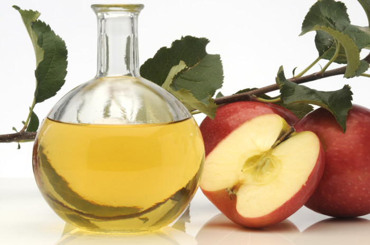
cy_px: 122
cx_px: 185
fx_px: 1616
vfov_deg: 8.7
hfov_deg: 13.1
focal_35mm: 158
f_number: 22
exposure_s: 1/60
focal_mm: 105
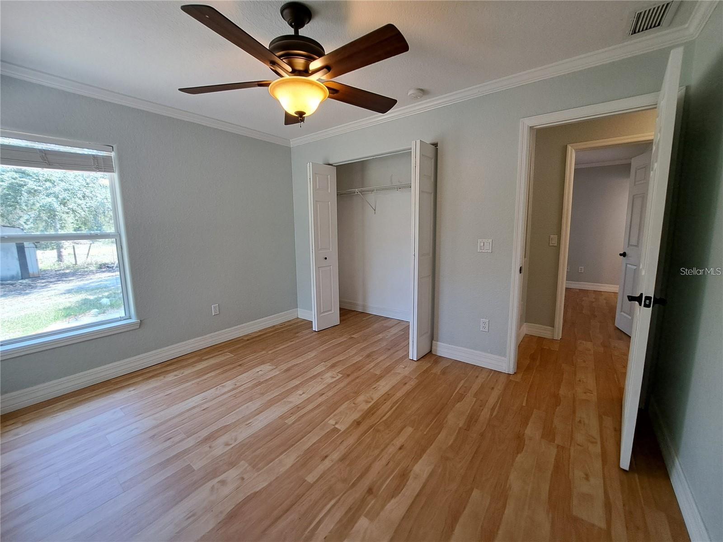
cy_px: 271
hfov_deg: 106.2
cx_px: 362
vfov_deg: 89.9
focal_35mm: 13
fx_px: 272
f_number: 2.2
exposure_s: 1/40
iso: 64
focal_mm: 1.74
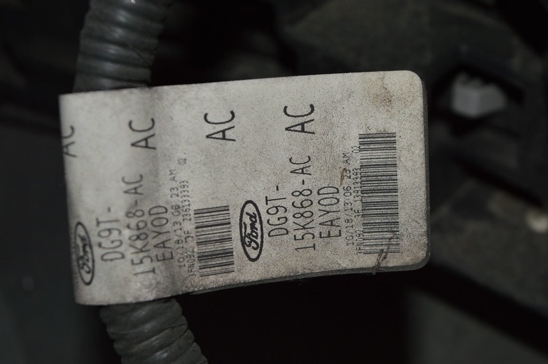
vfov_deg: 16.5
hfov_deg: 24.6
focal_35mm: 82
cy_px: 182
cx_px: 274
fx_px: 1255
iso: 100
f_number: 8
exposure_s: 1/60
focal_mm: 55
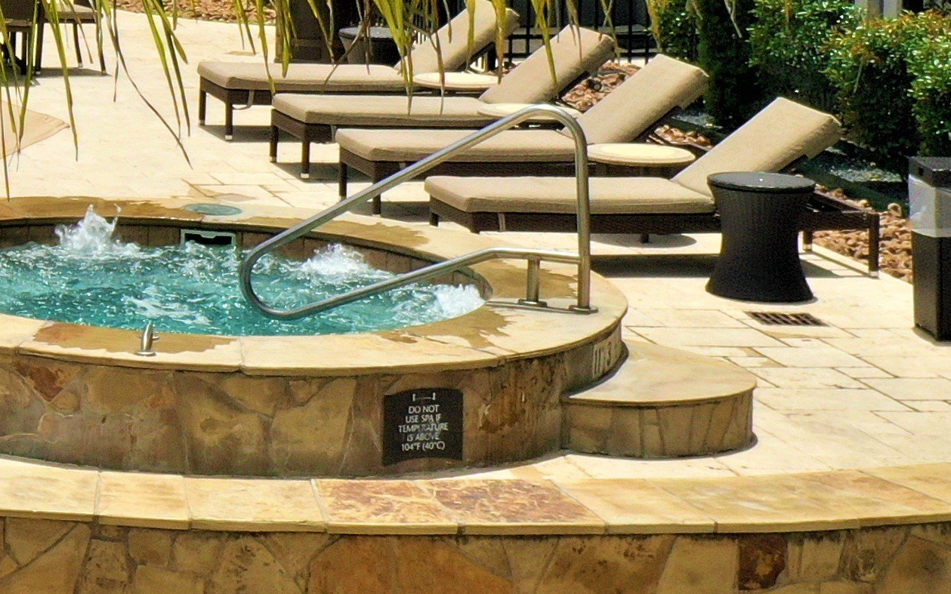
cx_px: -696
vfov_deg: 10.3
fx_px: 3214
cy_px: -243
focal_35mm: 124
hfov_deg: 14.9
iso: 100
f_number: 7.1
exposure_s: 1/100
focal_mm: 10.26
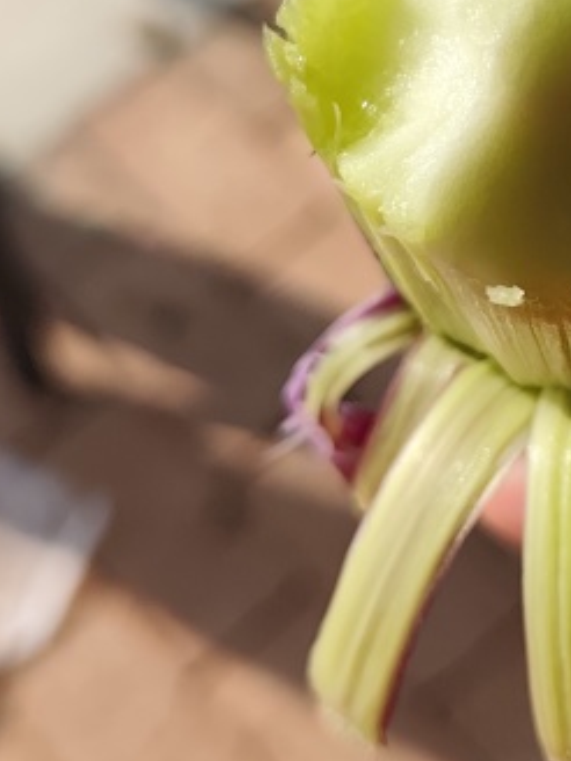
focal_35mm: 78
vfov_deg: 24.5
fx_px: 1716
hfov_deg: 18.4
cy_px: 124
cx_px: 566
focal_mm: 5.84
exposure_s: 1/1774
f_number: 1.6
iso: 50
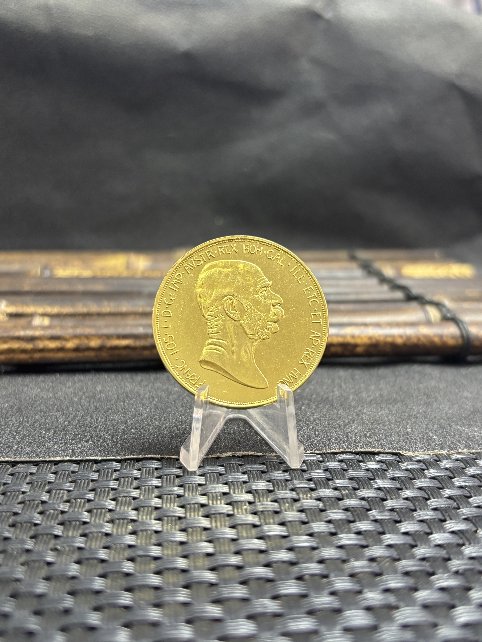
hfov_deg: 53.1
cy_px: 321
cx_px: 241
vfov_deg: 67.3
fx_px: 483
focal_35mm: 26
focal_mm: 5.96
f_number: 1.6
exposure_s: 1/50
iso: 200
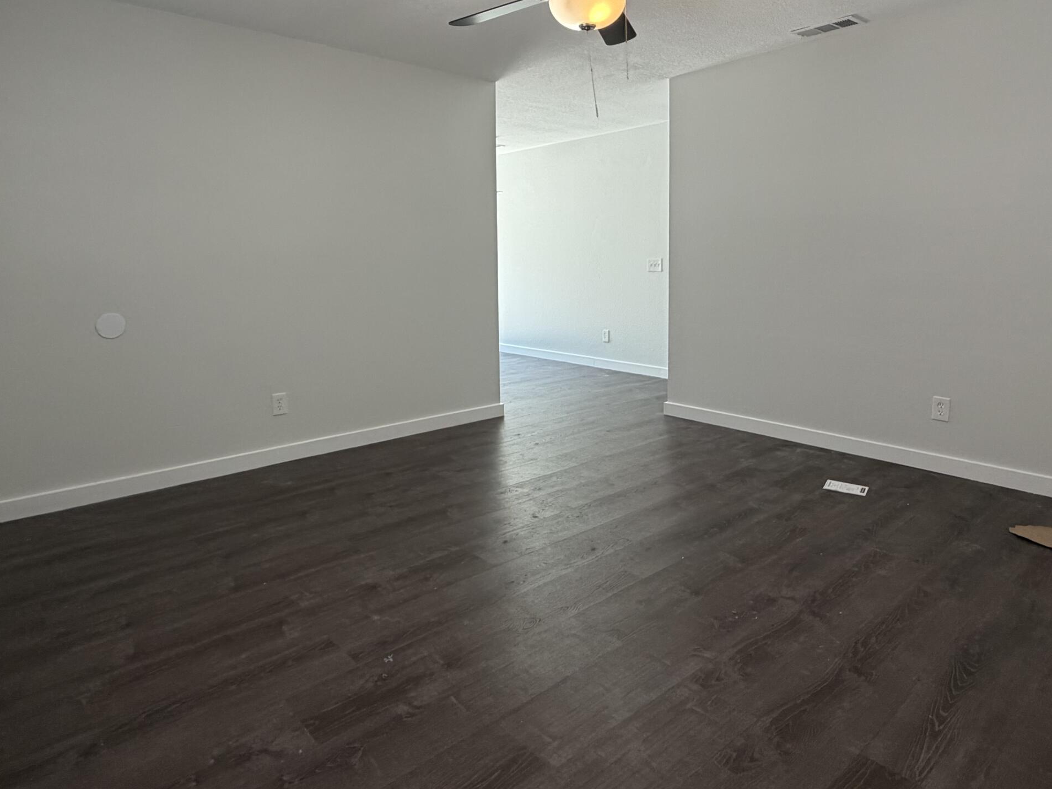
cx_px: 550
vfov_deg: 60.5
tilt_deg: -4.2
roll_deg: +0.9
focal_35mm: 22
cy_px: 311
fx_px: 669
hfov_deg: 76.3
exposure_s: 1/120
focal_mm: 2.22
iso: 250
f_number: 2.2
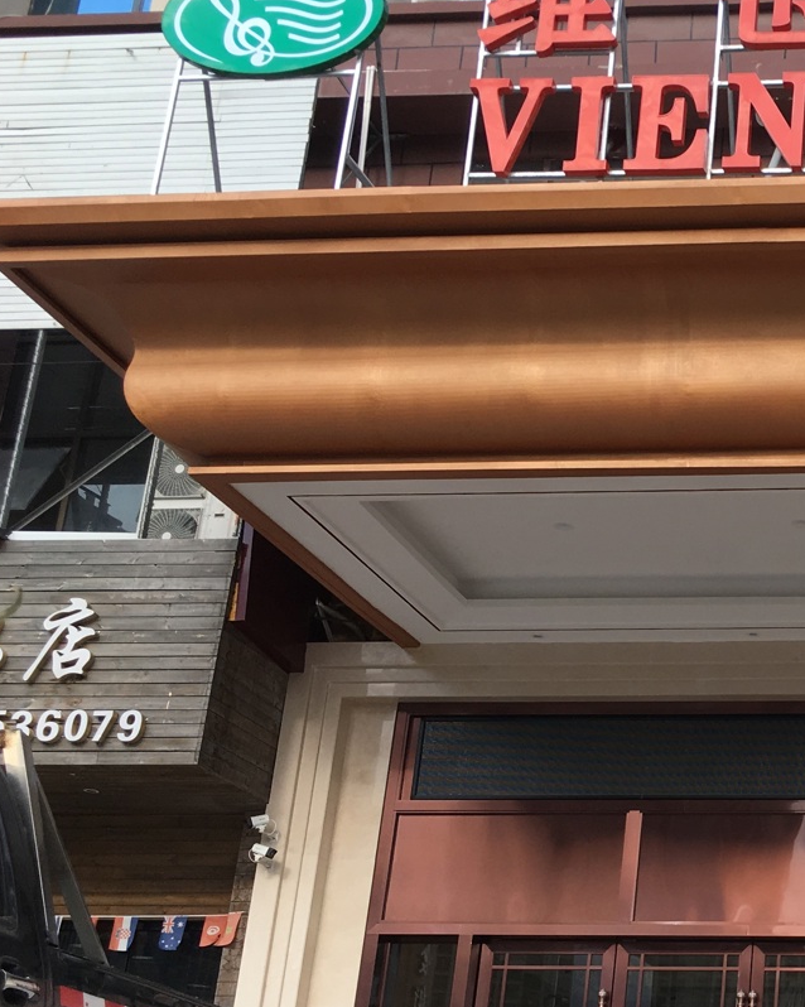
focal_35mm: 59
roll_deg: -0.6
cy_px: 672
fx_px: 1758
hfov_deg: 23.4
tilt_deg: +19.0
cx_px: 991
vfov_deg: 31.7
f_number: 2.2
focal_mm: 4.15
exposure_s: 1/587
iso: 25
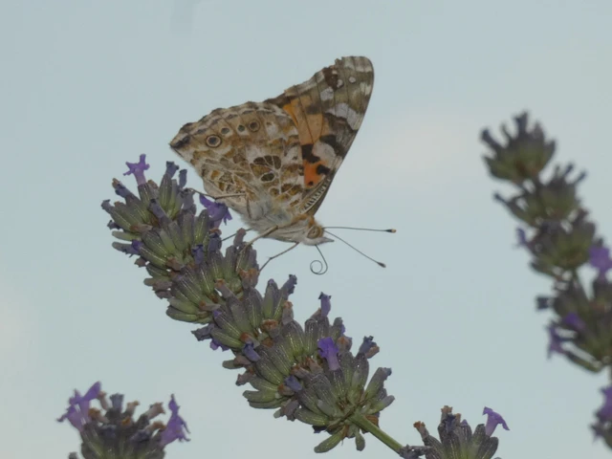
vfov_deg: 4.7
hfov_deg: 6.2
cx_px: 306
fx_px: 5640
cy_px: 230
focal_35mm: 319
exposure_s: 1/250
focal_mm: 57.2
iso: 80
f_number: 7.1
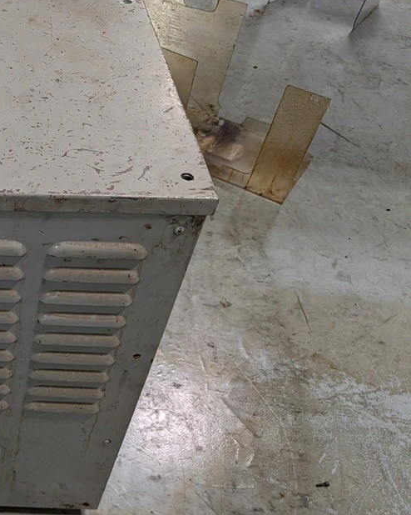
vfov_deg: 44.6
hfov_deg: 32.3
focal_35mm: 41
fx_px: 624
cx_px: -37
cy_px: 308
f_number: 1.68
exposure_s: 1/556
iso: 836
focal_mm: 6.9
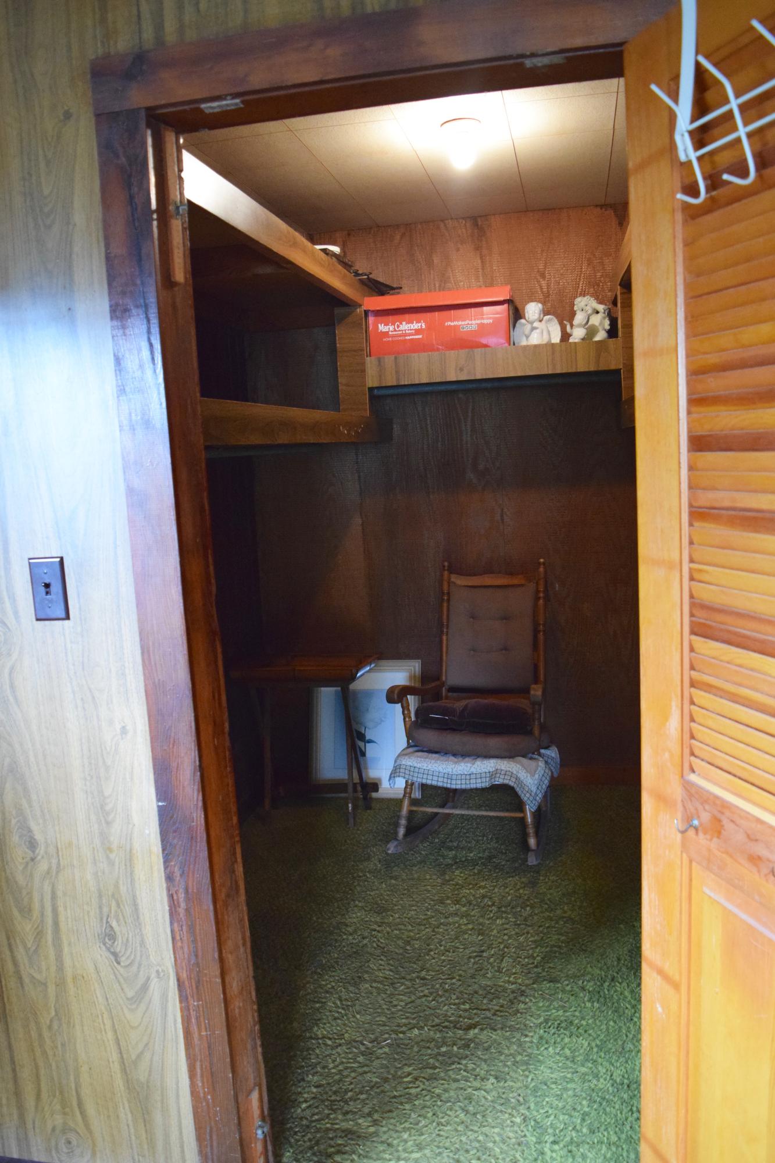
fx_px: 872
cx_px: 388
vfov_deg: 67.4
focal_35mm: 27
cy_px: 582
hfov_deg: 47.9
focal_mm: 18
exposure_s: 1/80
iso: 3200
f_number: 3.5
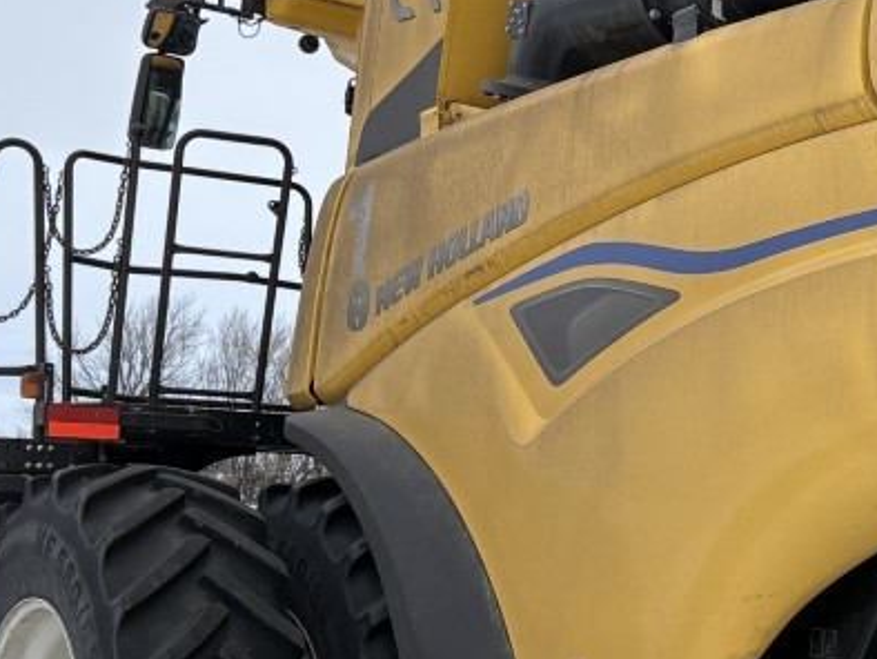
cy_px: 443
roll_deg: -1.3
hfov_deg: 18.6
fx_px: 2408
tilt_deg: +4.0
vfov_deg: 15.5
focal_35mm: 95
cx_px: 1253
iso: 50
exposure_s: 1/2639
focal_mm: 5.96
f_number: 1.6
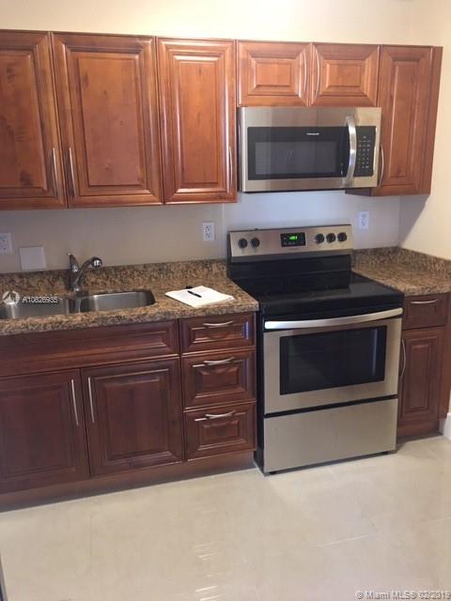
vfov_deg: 61.7
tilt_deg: -12.1
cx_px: 226
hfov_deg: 48.2
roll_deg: +0.5
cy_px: 300
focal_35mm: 29
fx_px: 504
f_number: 2.2
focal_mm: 4.15
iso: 80
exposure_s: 1/10
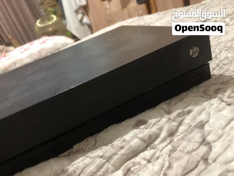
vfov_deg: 49.7
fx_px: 189
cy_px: 88
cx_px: 117
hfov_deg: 63.4
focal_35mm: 28
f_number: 1.8
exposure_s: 1/4
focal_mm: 4
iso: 100
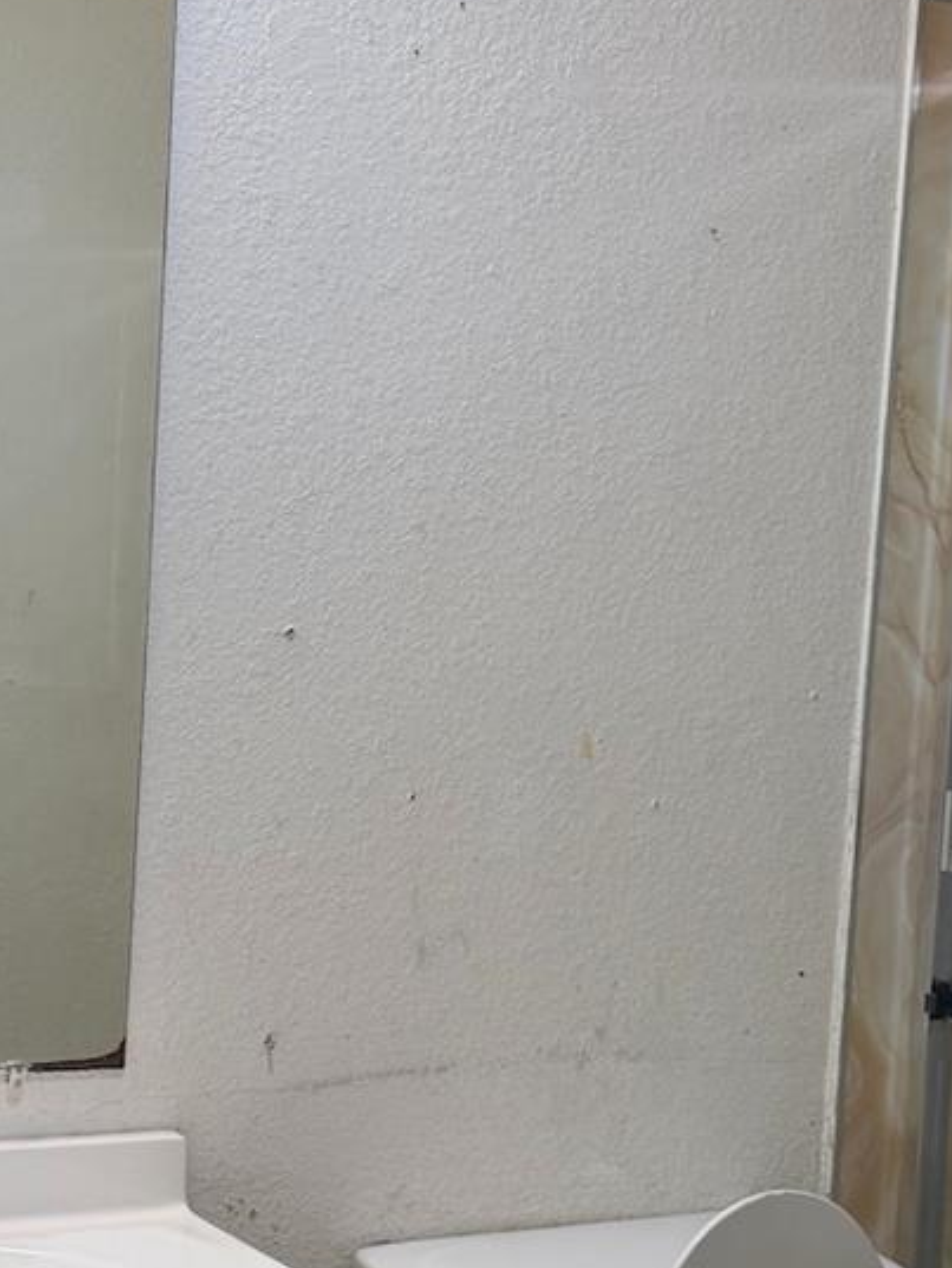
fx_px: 2456
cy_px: 867
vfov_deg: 28.7
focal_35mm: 67
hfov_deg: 21.8
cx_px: 299
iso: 100
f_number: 1.78
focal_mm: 6.76
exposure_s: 1/132
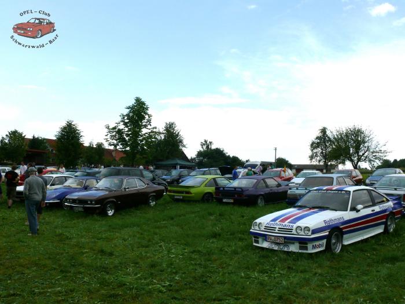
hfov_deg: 52.6
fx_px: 409
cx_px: 202
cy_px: 152
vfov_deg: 40.7
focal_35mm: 35
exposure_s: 1/400
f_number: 8
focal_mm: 7.4
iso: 100
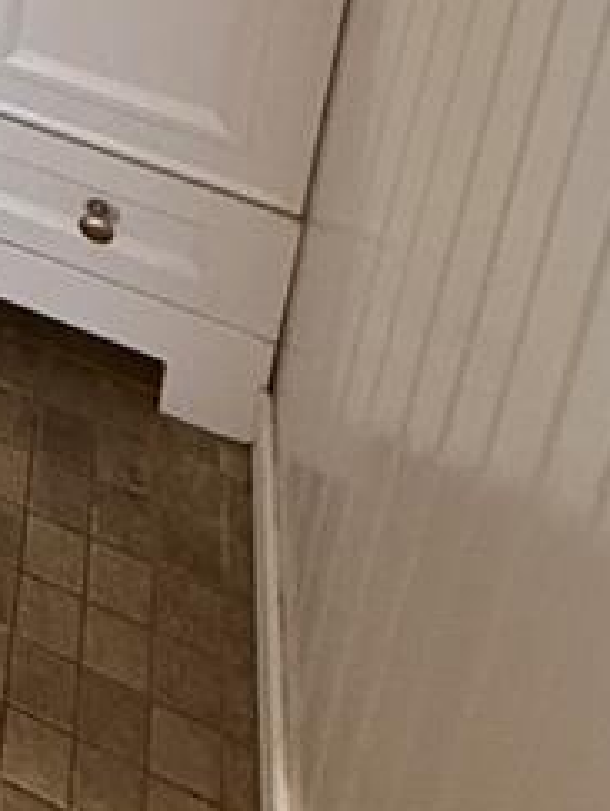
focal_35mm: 69
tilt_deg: -17.7
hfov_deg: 16.4
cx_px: -600
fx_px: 1617
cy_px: -804
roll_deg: +1.1
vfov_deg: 18.5
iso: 320
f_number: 2.2
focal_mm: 2.22
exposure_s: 1/60
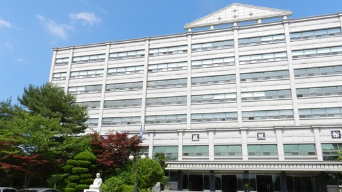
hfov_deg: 71.9
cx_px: 170
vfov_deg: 43.9
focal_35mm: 26
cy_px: 123
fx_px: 236
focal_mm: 4
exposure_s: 1/800
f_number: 4.5
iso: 160
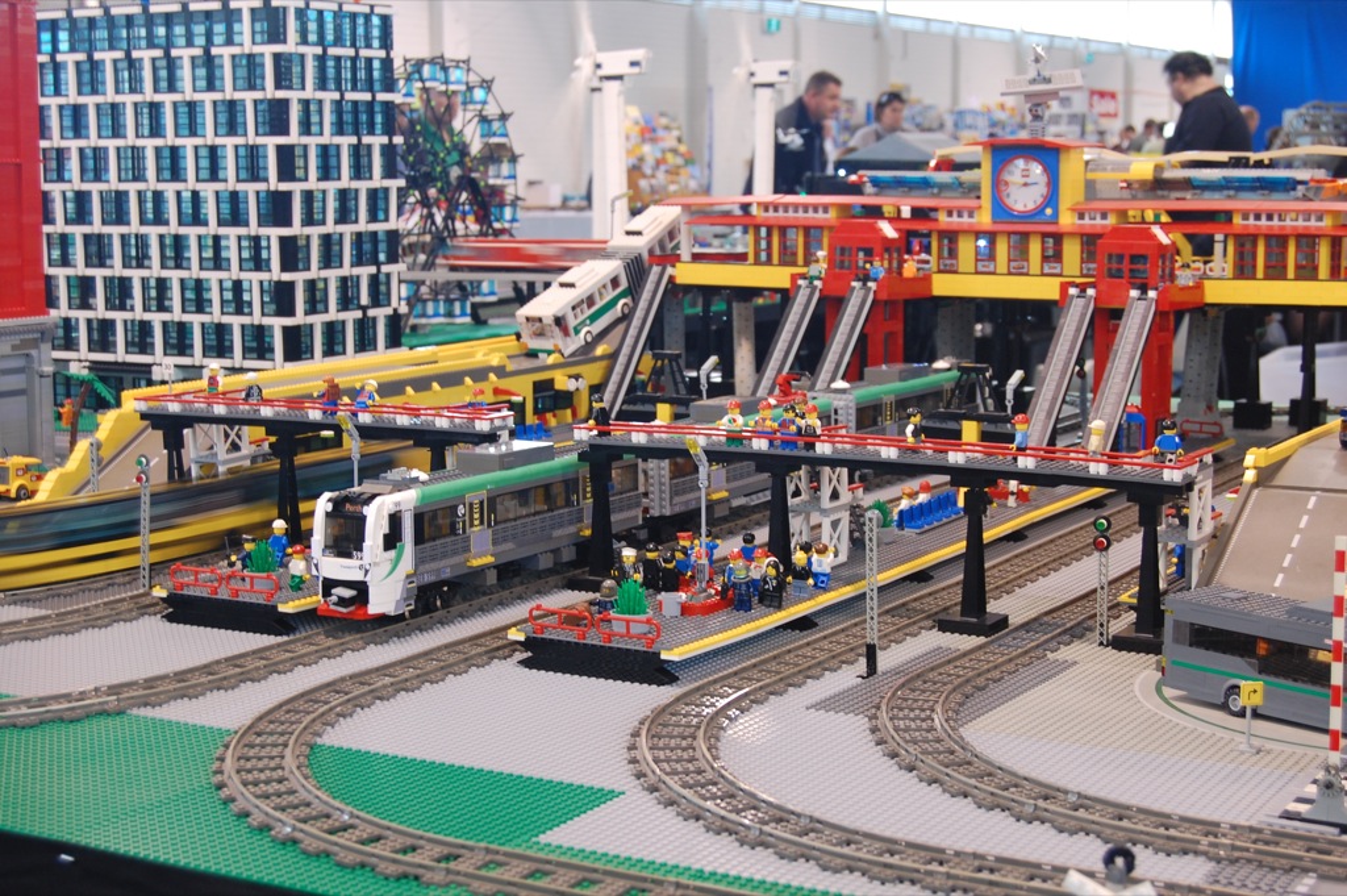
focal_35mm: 57
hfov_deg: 35.1
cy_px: 448
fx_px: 2131
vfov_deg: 23.7
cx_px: 674
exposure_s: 1/3
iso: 400
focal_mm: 38
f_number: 6.3
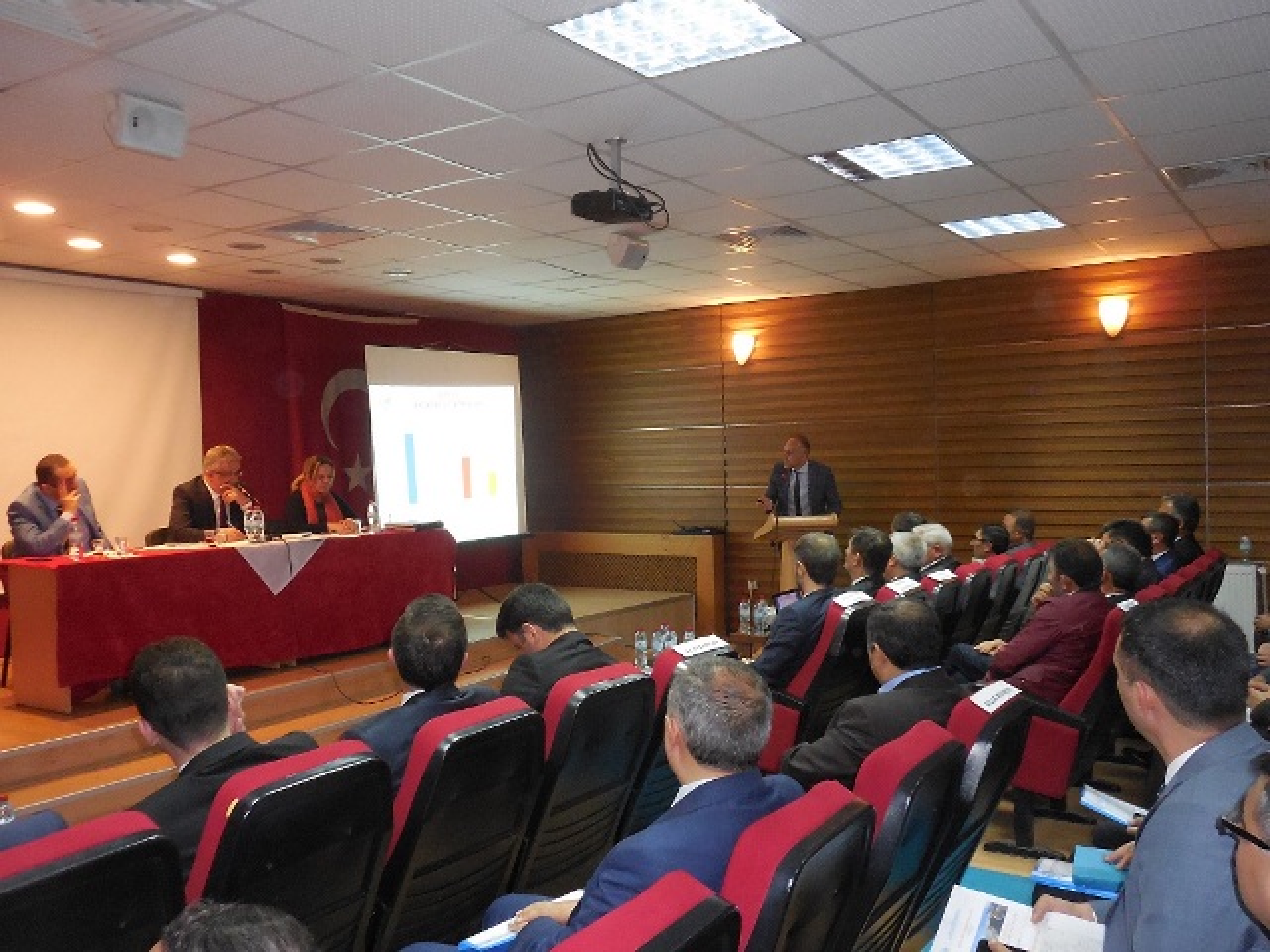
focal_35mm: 29
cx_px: 635
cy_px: 476
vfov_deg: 48.2
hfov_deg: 61.7
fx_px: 1064
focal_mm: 5.2
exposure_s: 1/25
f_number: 4
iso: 900
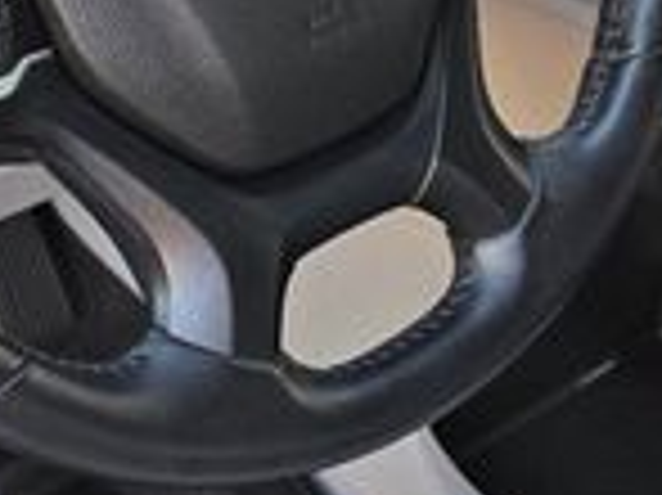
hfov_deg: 19.7
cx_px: 311
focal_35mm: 100
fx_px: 1911
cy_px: -86
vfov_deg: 14.3
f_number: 1.7
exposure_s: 1/180
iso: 200
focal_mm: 6.3
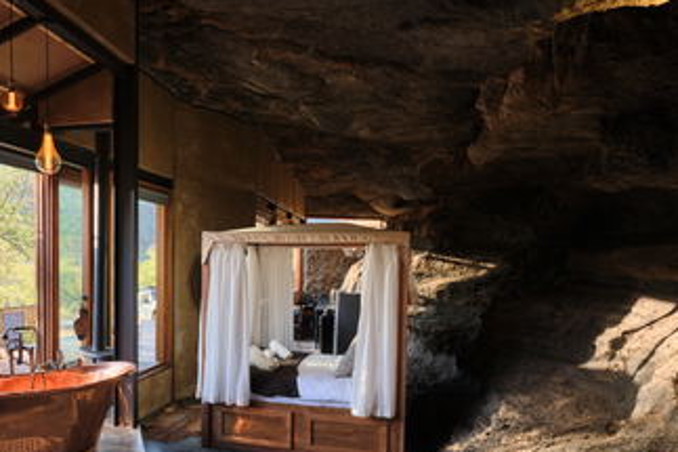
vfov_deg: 49.0
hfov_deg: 68.7
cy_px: 287
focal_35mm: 26
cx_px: 268
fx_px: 489
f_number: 4
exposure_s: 1/125
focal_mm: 10
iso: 640
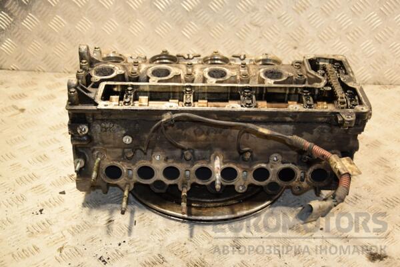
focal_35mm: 57
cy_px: 134
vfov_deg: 23.8
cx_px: 200
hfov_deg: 35.1
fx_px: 633
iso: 800
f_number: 5
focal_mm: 38
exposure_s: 1/125
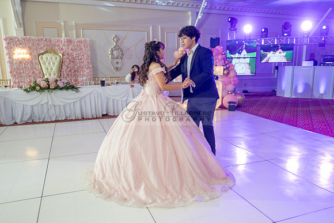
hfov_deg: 63.3
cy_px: 123
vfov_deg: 44.8
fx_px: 270
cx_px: 181
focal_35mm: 29
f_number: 2.8
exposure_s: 1/100
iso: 400
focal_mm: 24
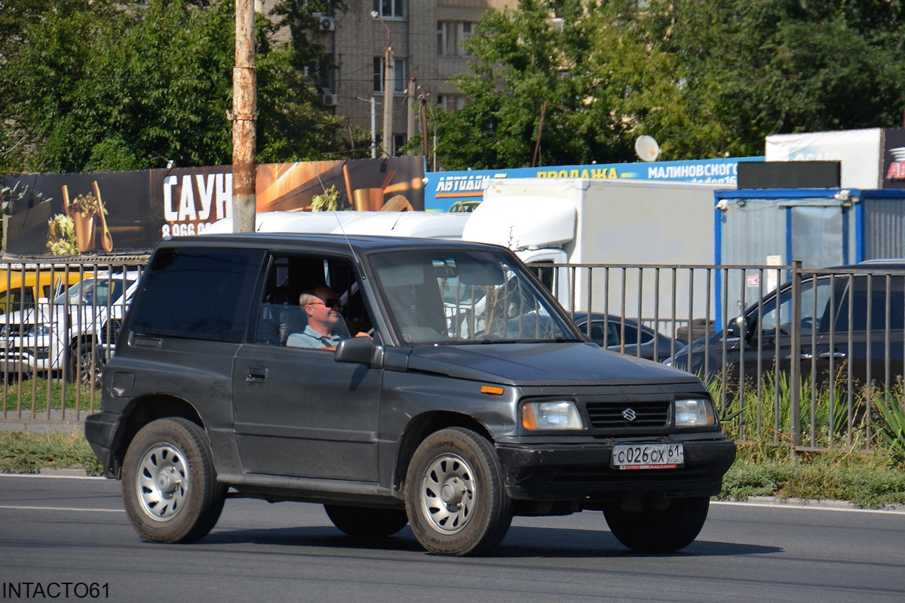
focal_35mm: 232
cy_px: 302
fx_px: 5842
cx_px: 452
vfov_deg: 5.9
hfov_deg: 8.9
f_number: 7.1
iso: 400
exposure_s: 1/1600
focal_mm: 155
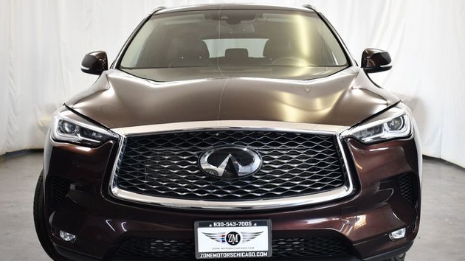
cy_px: 130
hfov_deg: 42.1
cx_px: 232
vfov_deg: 24.4
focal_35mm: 49
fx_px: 604
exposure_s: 1/125
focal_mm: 23
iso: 1000
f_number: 3.8
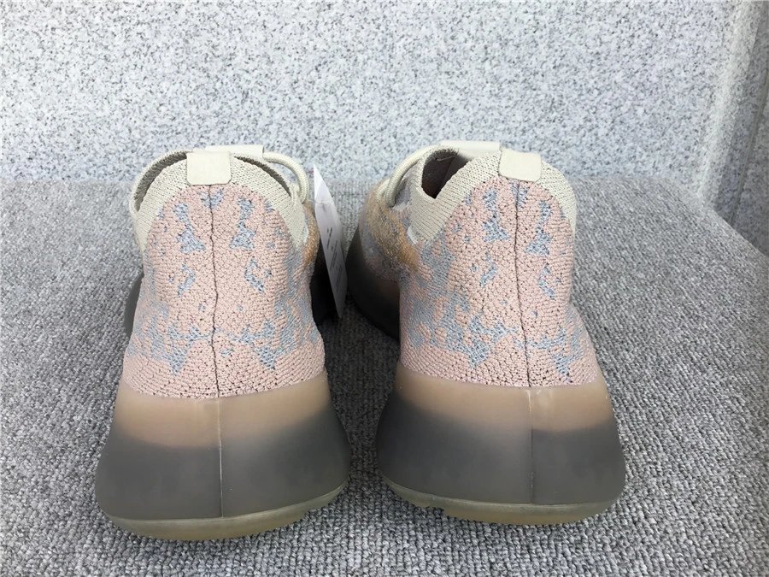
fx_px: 689
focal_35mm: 31
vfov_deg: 45.4
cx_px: 384
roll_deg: -0.1
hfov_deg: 58.4
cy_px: 288
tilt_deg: -30.0
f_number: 2.4
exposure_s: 1/221
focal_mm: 3.3
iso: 25
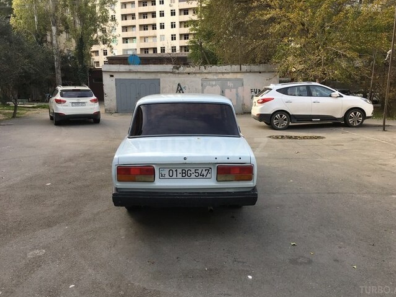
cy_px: 147
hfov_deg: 59.9
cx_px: 204
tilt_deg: -9.1
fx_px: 343
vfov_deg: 46.8
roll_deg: +0.6
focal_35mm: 30
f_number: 2.2
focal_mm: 4.15
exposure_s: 1/377
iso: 25
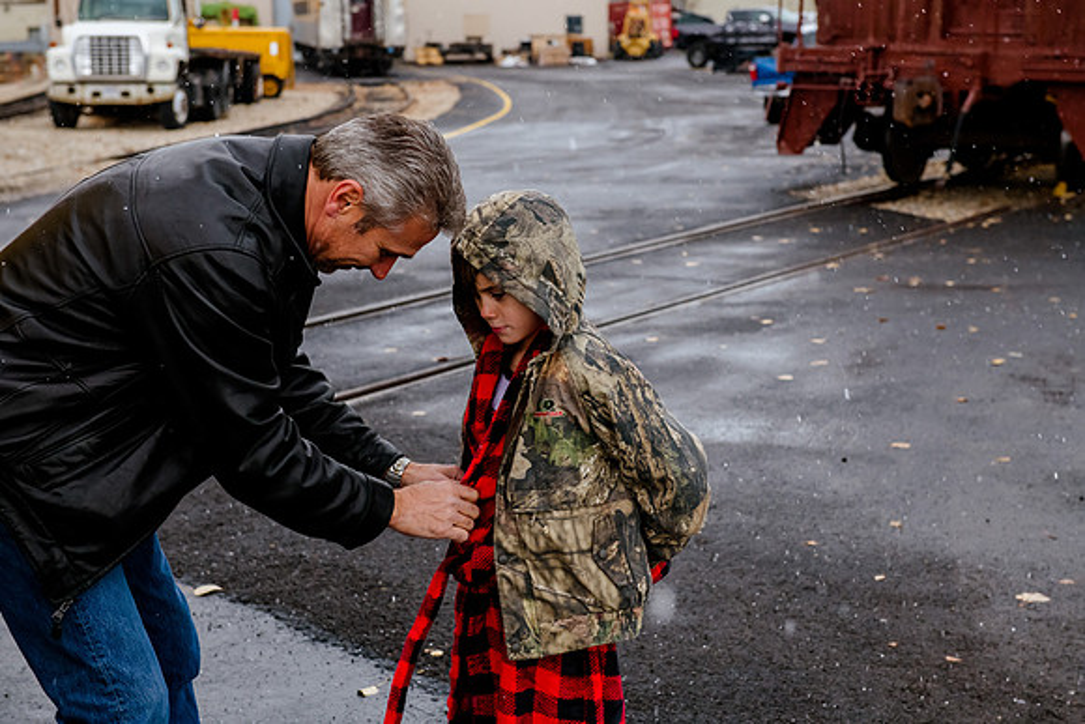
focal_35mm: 70
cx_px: 542
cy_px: 362
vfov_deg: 19.5
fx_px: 2110
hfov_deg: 28.8
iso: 1250
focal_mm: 70
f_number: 7.1
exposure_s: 1/320
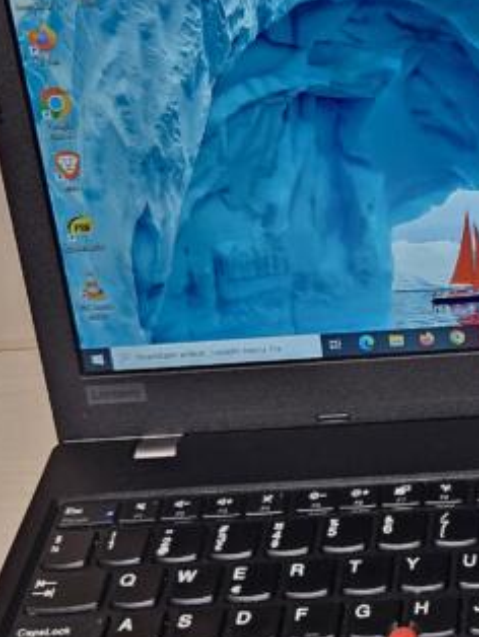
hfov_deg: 18.6
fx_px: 1382
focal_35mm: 75
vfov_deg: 26.0
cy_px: 341
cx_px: 570
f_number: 1.8
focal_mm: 5.4
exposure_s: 1/100
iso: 160
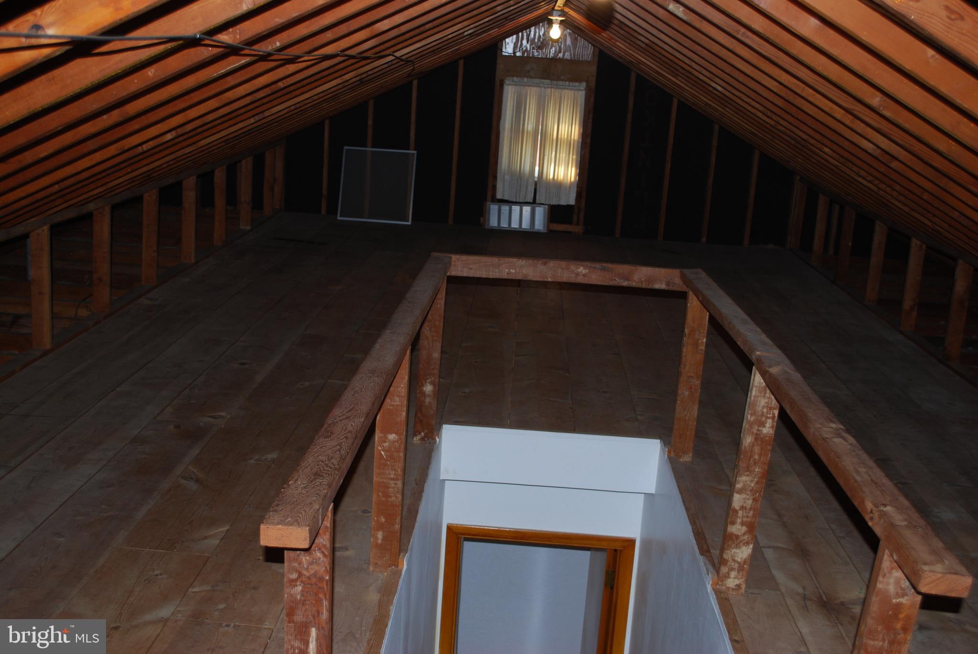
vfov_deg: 34.3
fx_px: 1061
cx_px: 489
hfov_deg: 49.5
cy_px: 327
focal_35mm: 39
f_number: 4.5
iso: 200
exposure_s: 1/60
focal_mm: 26
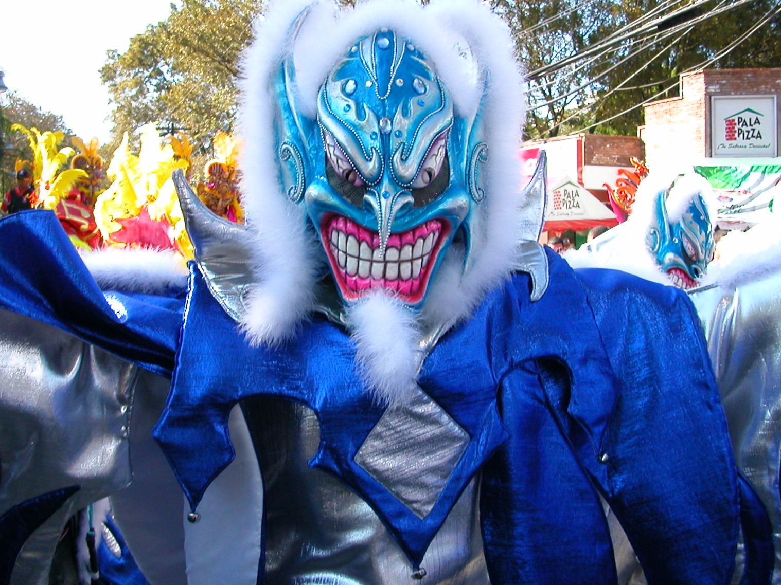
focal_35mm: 39
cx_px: 387
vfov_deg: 36.8
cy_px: 305
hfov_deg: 47.9
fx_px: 880
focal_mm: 5.6
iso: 100
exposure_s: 1/347
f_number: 2.7
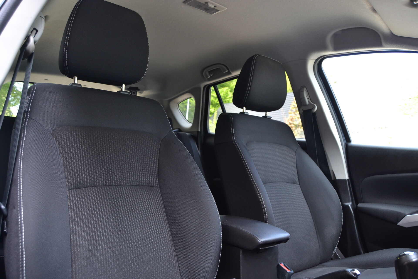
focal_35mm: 27
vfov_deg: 47.9
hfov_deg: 67.4
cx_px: 209
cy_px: 140
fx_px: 313
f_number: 5
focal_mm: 18
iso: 400
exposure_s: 1/100
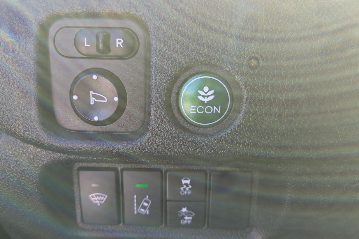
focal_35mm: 27
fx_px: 269
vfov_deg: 47.8
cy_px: 133
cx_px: 183
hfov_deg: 67.4
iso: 48
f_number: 1.89
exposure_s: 1/100
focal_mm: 5.43
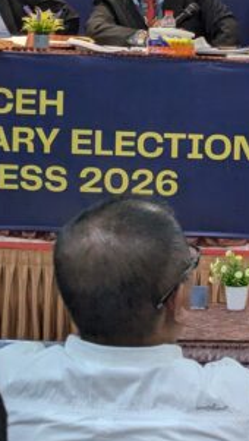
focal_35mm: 139
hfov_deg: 8.3
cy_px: 47
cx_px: 526
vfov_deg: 15.3
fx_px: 1627
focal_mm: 6.81
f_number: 1.85
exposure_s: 1/100
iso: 383
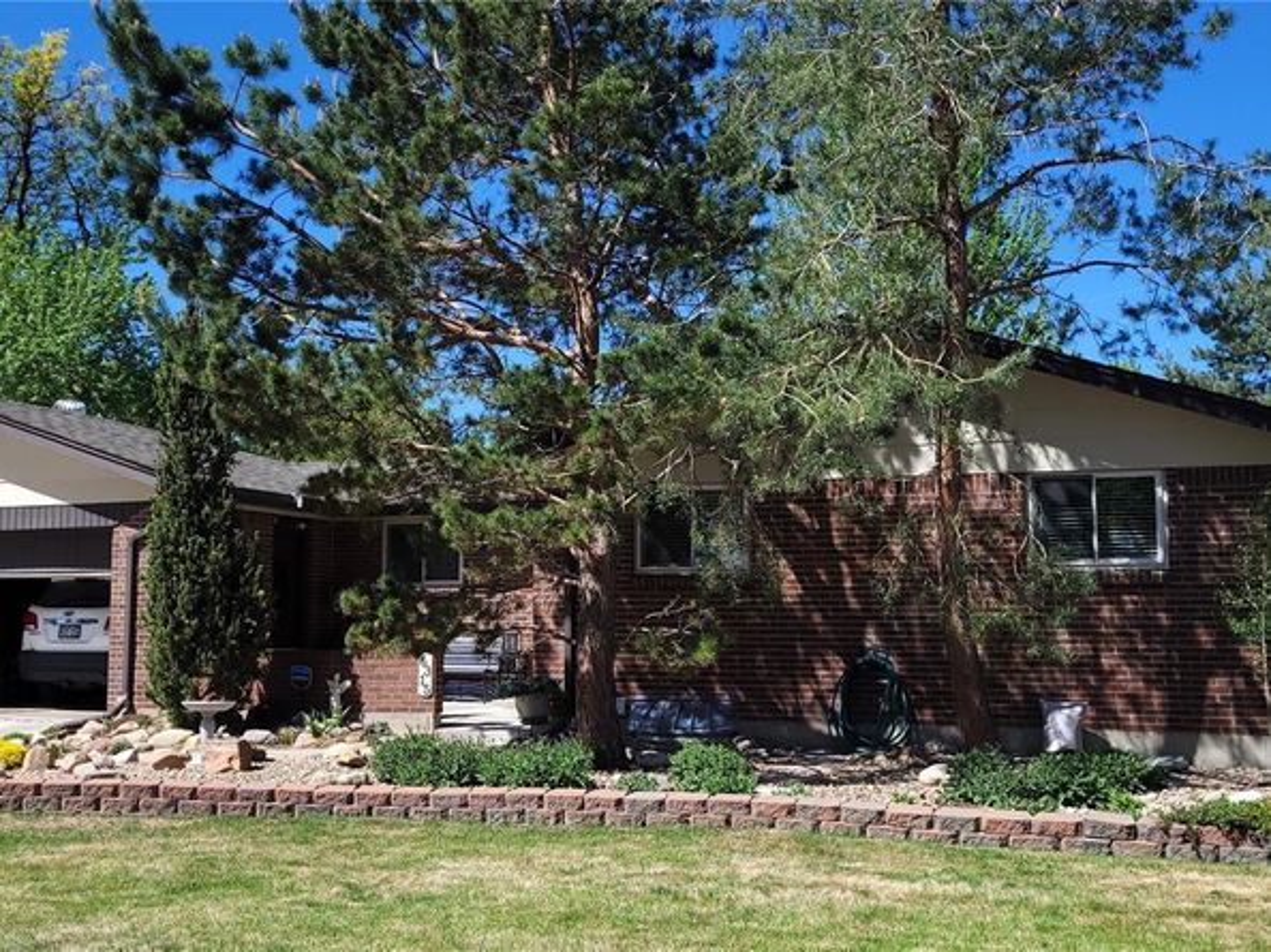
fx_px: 954
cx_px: 636
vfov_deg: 53.0
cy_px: 476
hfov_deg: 67.3
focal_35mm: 26
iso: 40
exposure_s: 1/1400
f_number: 1.8
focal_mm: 5.4
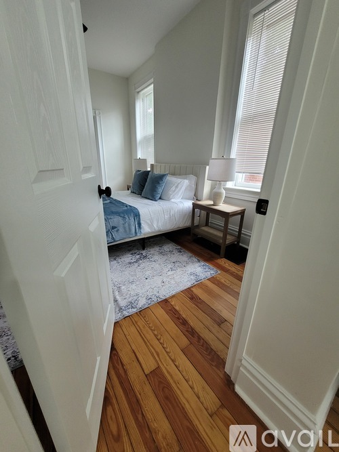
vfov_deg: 106.2
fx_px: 170
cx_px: 170
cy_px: 226
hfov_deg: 89.9
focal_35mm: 13
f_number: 2.2
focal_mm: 1.74
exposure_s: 1/60
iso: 250
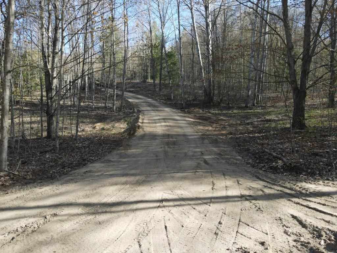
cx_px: 168
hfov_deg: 71.6
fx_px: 234
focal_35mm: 24
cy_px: 126
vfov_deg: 56.8
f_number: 2.8
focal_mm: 4.5
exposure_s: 1/125
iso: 100
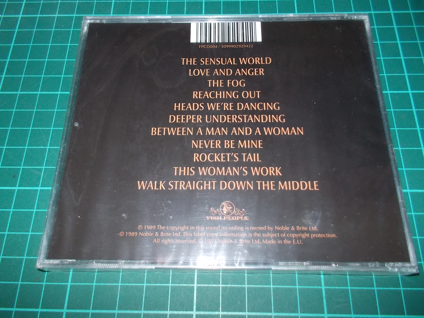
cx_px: 212
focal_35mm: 29
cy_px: 159
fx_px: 355
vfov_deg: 48.2
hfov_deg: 61.7
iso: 200
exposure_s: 1/30
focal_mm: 4.1
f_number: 3.3
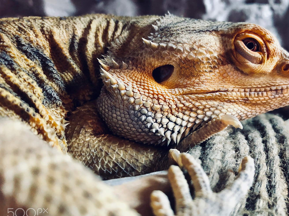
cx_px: 169
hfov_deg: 53.7
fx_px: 284
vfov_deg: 41.8
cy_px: 111
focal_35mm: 34
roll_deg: -0.2
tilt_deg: -11.1
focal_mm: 3.99
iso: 100
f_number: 1.8
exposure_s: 1/9
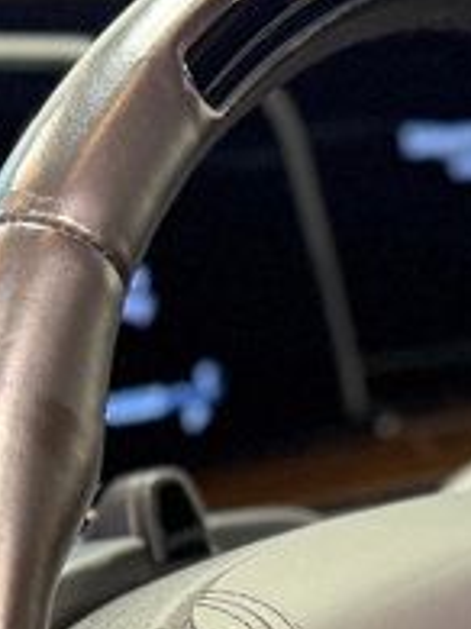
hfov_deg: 11.7
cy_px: 764
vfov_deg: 15.1
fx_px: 2288
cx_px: 26
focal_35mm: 126
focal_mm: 6.76
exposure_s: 1/60
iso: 250
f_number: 1.78
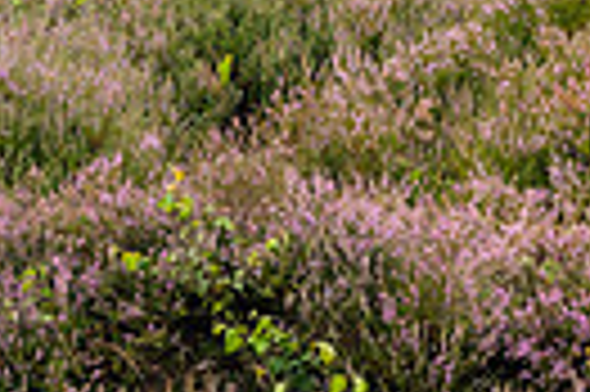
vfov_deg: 4.8
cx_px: 1045
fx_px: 4583
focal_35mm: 280
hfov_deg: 7.2
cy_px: -313
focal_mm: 63
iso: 500
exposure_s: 1/1600
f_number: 6.3
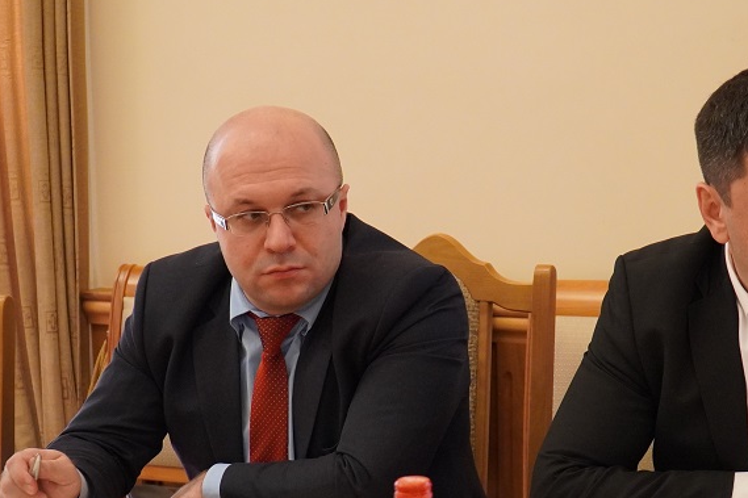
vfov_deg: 19.7
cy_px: 314
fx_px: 1429
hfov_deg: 29.1
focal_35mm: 69
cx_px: 503
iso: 3200
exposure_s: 1/160
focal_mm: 29
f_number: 4
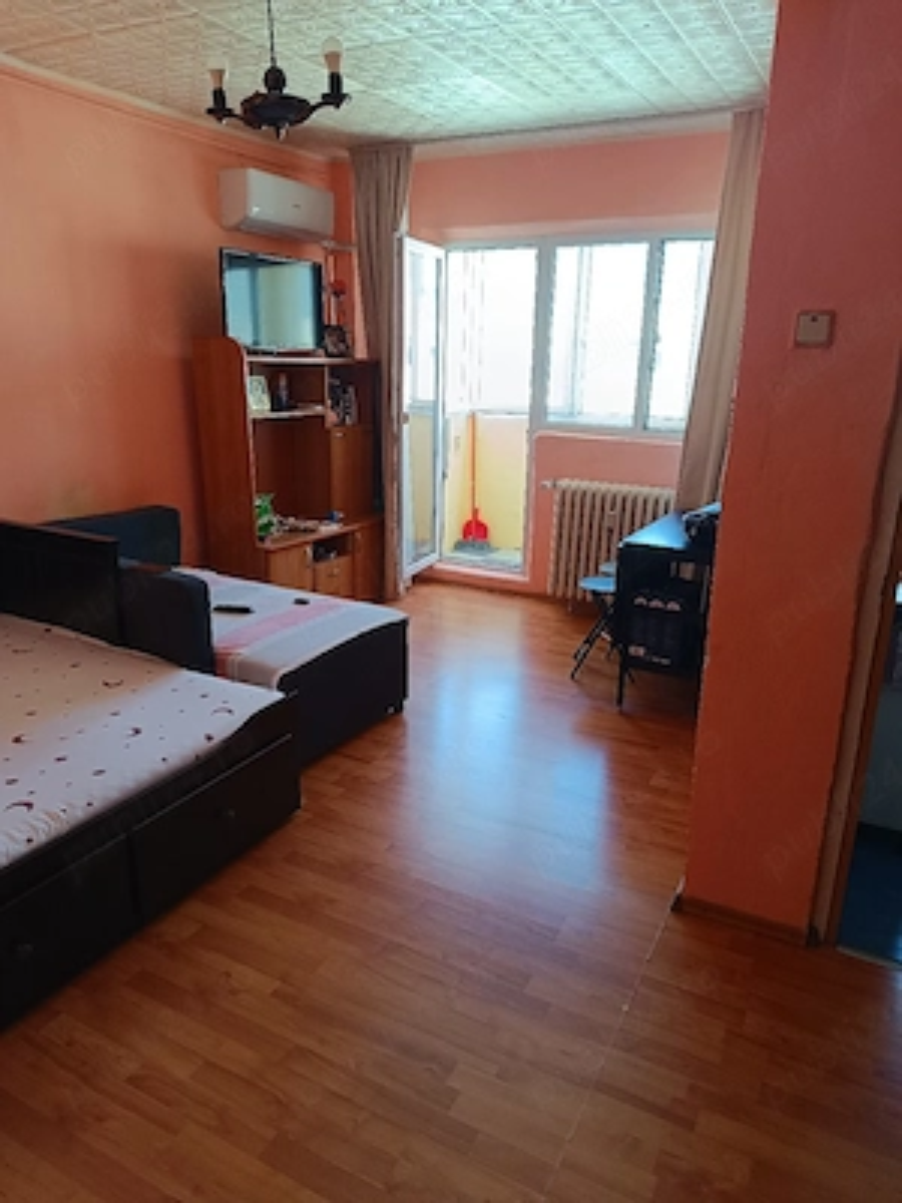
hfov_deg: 56.8
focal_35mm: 24
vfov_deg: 71.6
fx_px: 834
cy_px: 602
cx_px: 451
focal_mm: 5.59
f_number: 1.88
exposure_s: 1/101
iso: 178
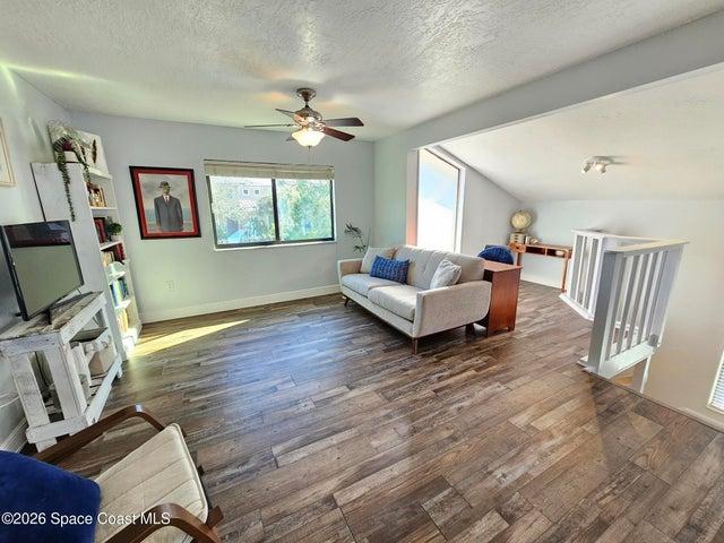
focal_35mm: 13
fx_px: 272
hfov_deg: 106.2
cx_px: 362
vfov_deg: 89.9
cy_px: 272
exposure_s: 1/60
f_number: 2.2
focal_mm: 2.2
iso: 125
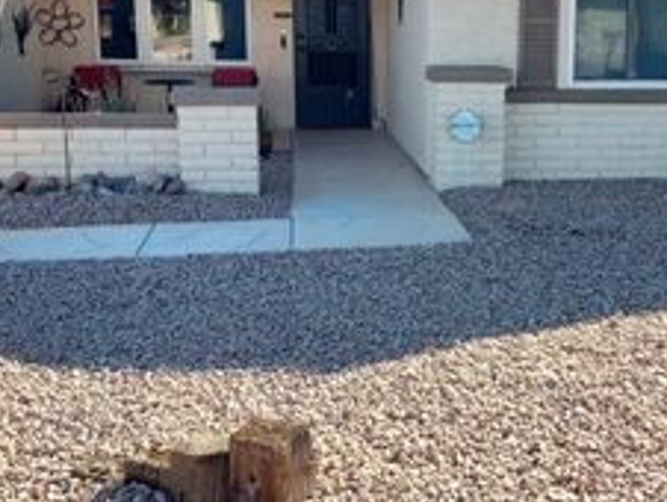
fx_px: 1022
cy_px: 229
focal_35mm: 53
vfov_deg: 27.6
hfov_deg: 35.6
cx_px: 472
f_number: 1.8
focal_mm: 4.6
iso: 40
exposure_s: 1/380
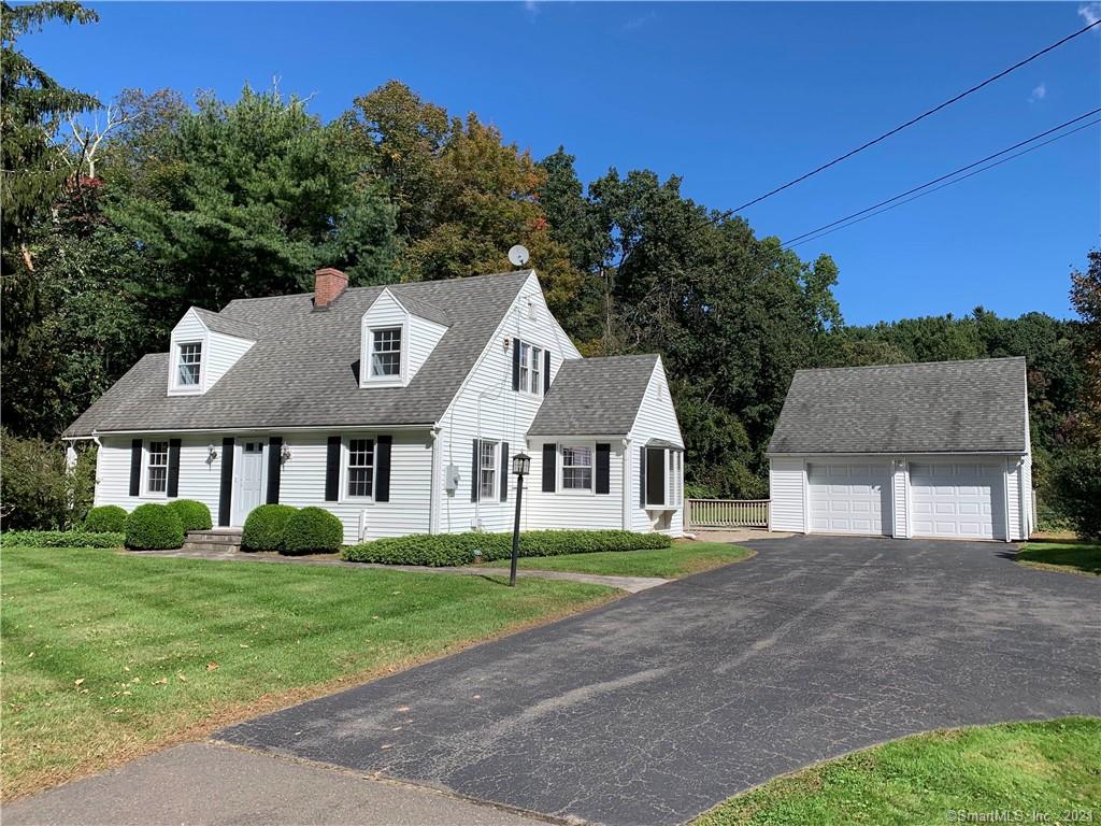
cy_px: 413
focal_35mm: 26
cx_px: 550
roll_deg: -1.1
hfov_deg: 67.3
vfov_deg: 53.1
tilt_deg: +5.5
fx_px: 827
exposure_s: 1/2481
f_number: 1.8
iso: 25
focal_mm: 4.25
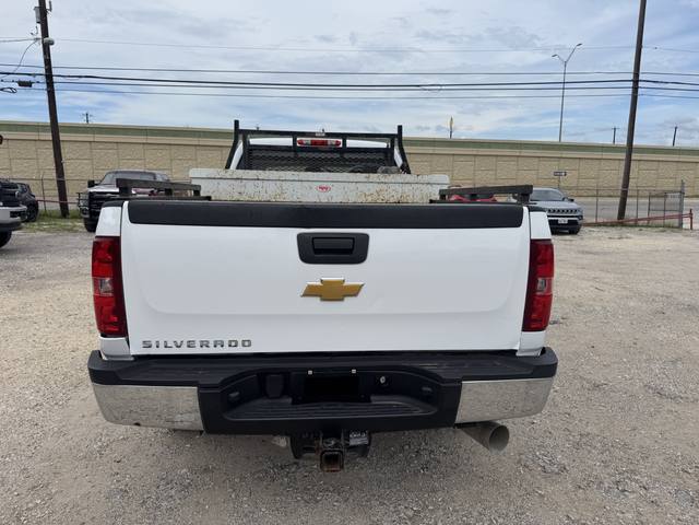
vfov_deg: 56.8
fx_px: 485
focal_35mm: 24
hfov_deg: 71.6
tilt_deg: -11.2
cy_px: 262
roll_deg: +0.3
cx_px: 350
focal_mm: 6.76
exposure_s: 1/6410
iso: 80
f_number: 1.78
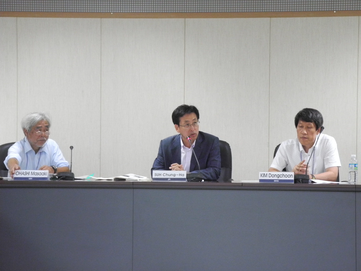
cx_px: 180
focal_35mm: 119
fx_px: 1241
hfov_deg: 16.6
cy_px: 136
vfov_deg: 12.5
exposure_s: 1/60
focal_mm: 25.4
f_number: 4.5
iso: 800
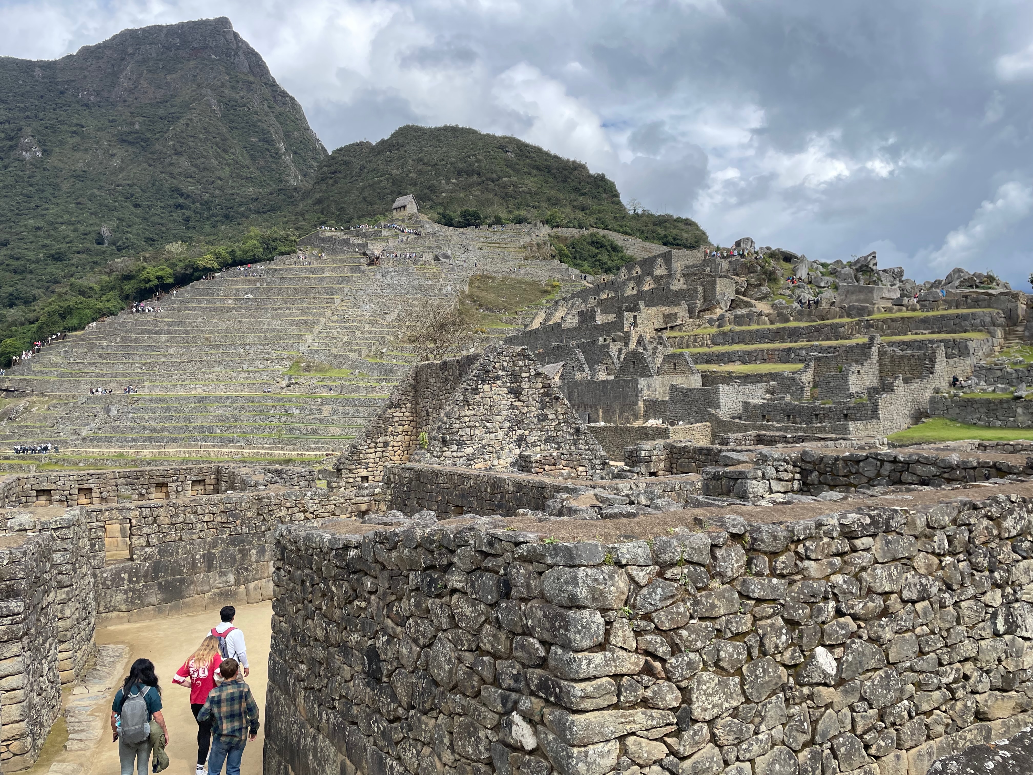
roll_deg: +2.0
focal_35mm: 26
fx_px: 776
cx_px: 516
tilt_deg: +1.8
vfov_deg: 53.1
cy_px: 388
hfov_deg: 67.3
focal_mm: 4.2
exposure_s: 1/2353
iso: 32
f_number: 1.6
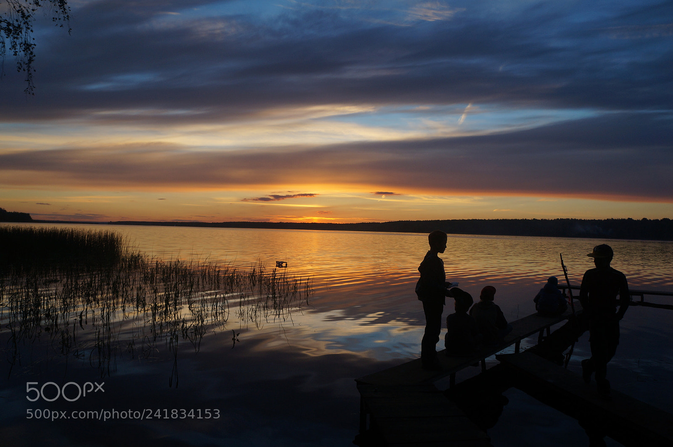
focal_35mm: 27
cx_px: 336
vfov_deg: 47.8
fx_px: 504
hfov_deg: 67.4
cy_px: 224
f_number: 6.3
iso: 200
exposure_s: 1/200
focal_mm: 18
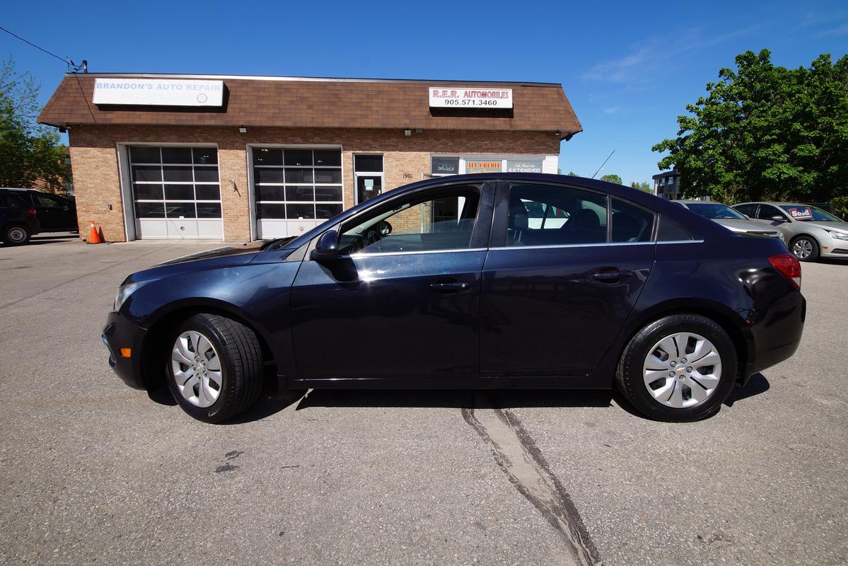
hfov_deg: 96.7
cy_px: 266
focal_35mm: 16
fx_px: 377
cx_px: 441
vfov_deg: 73.7
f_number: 10
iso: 100
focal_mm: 10
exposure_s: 1/160
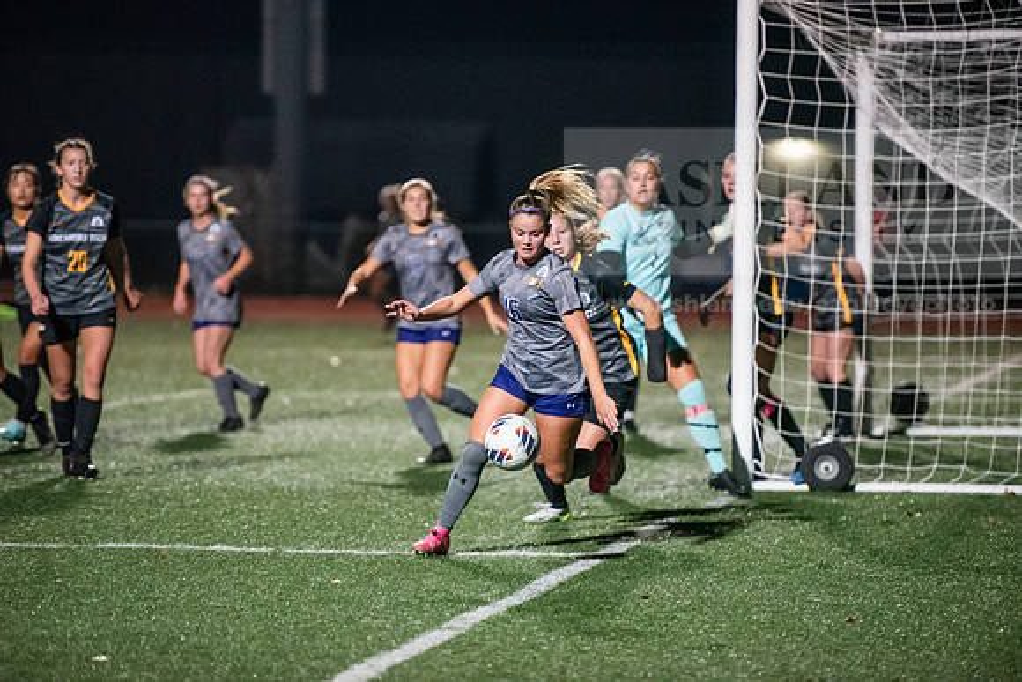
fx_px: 5679
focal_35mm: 200
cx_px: 511
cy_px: 341
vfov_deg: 6.9
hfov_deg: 10.3
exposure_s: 1/1000
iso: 8000
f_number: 2.8
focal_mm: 200
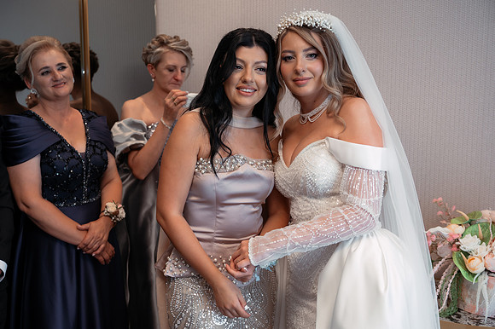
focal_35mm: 39
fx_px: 532
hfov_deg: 49.8
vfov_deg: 34.4
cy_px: 163
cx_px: 221
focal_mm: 35
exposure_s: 1/200
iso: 640
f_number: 2.8
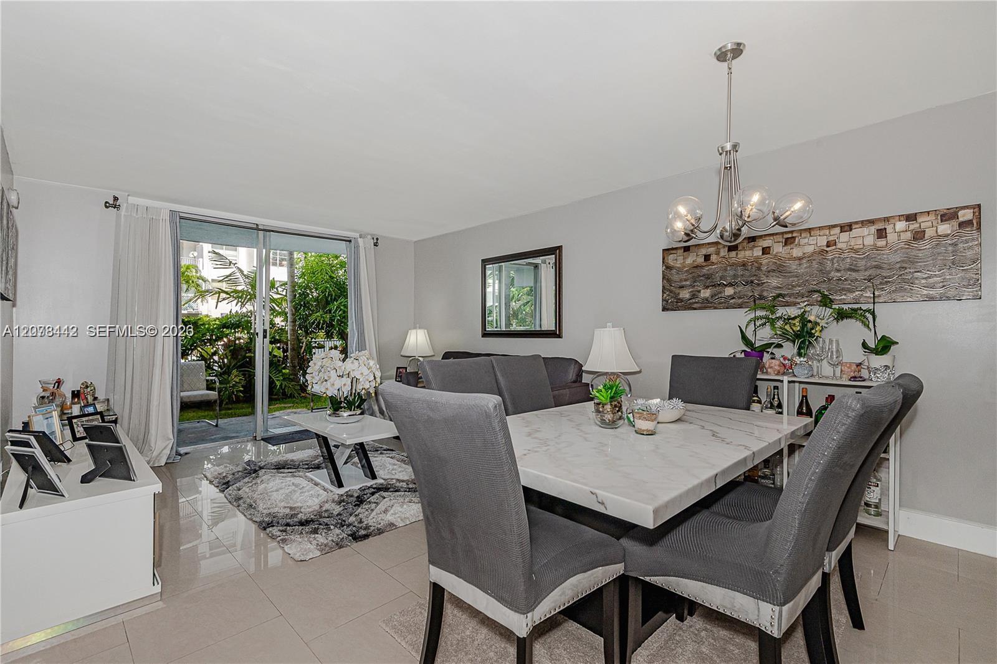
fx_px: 443
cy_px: 332
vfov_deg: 73.7
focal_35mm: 16
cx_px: 498
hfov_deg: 96.7
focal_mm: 16
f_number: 8
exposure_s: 1/200
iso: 400
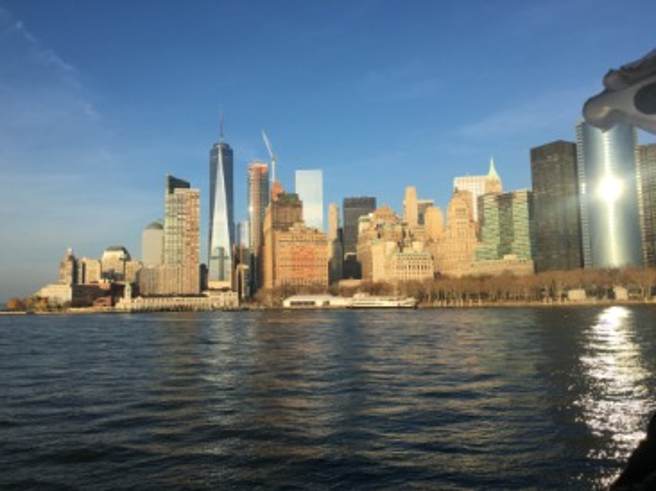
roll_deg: +2.3
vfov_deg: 48.2
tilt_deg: +6.4
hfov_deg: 61.7
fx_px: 549
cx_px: 328
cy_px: 246
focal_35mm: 29
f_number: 2.2
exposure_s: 1/1374
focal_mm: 4.15
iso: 25
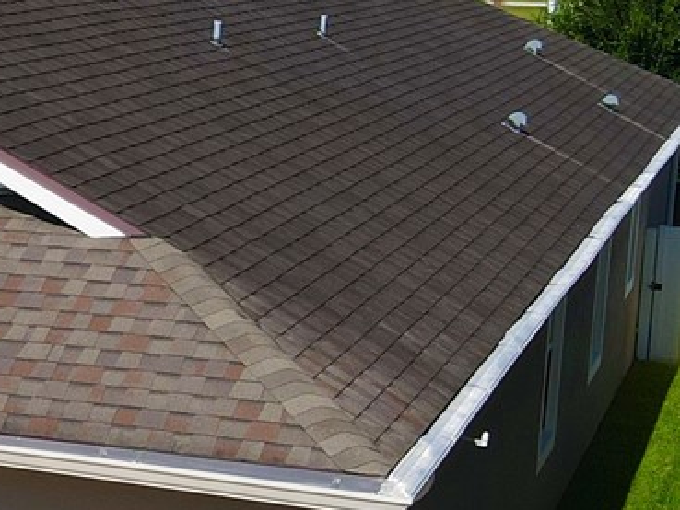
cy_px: 396
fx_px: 2044
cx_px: -205
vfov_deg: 14.2
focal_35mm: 104
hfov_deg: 17.7
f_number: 2.8
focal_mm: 4.5
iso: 100
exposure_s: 1/1000
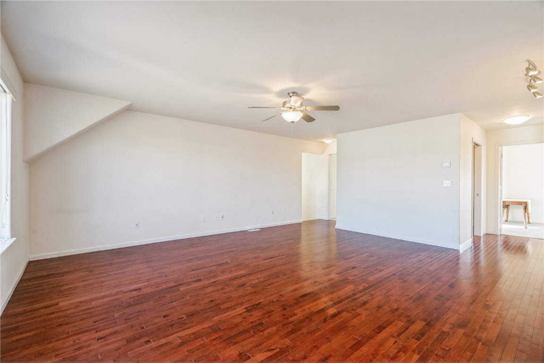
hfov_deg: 96.7
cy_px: 182
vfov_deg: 73.7
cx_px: 272
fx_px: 242
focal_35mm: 16
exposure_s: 1/8
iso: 400
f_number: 10
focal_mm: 16
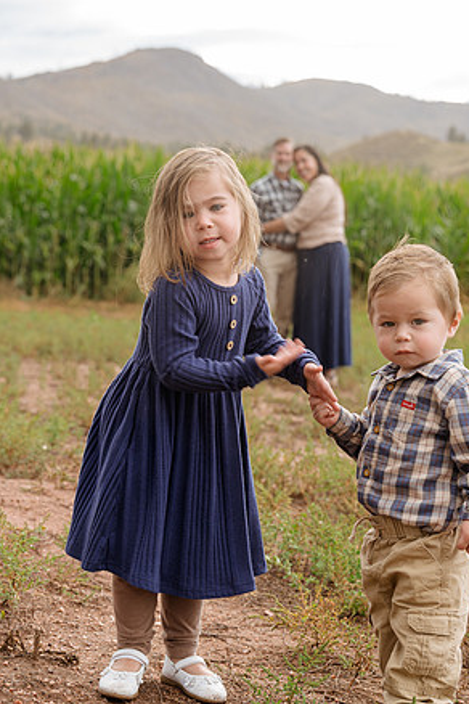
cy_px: 347
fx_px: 1407
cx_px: 239
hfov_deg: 18.9
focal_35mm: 72
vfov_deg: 28.1
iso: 200
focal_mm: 70
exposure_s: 1/125
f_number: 5.6
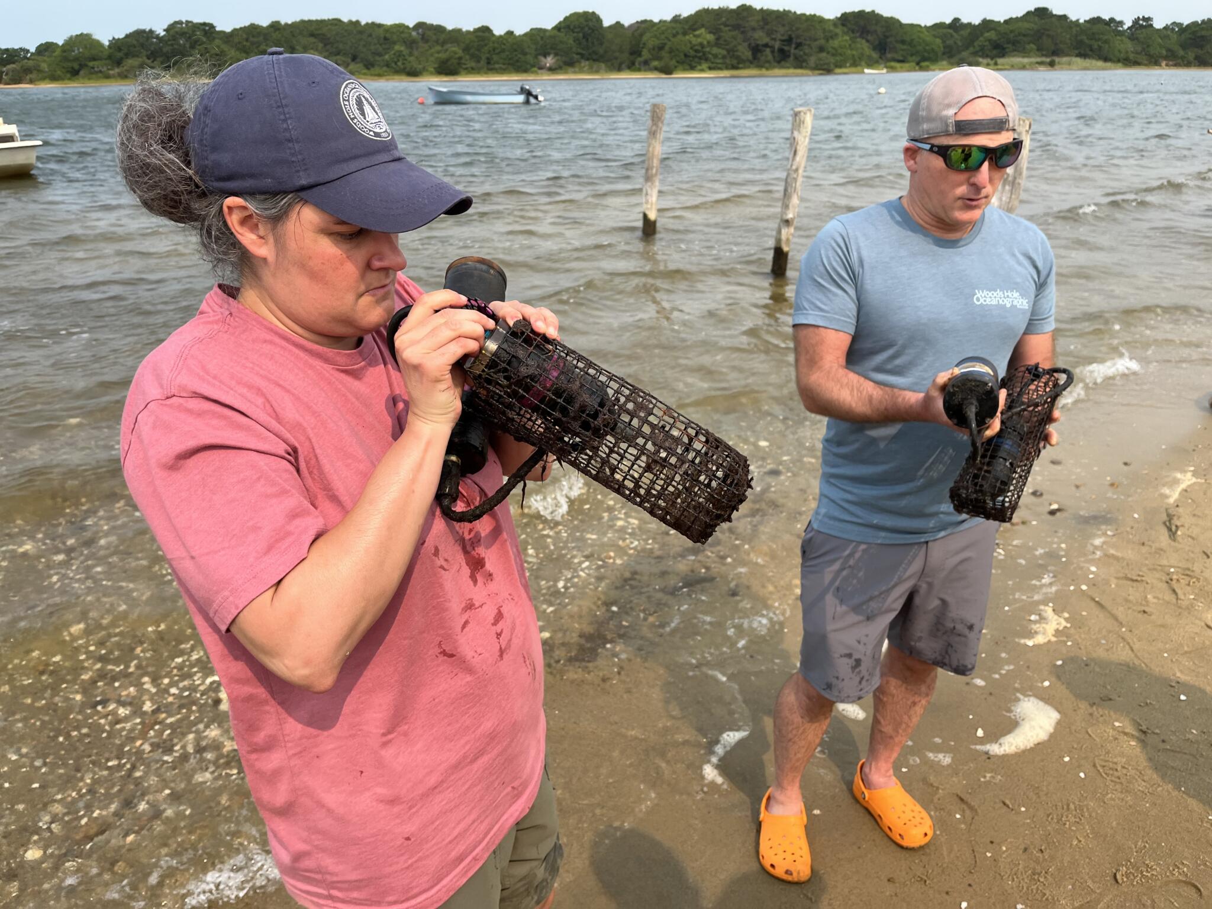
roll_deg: +0.9
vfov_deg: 53.1
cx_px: 606
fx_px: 910
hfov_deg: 67.3
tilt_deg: -19.8
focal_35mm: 26
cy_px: 454
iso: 50
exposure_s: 1/2101
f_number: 1.6
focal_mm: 5.1
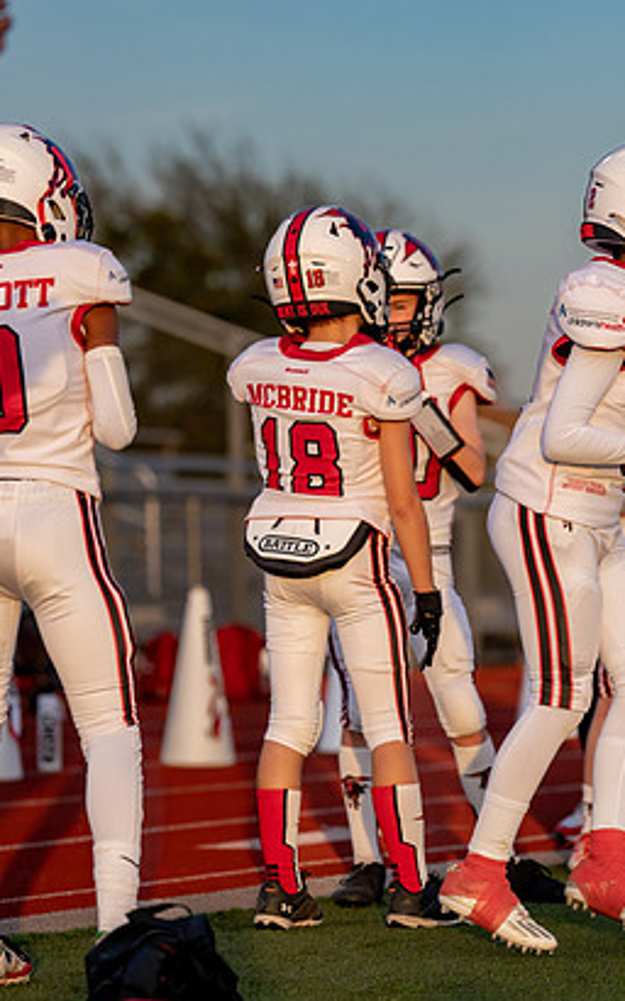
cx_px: 488
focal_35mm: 193
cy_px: 503
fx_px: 5264
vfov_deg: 10.9
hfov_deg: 6.8
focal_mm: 125
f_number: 2.8
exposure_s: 1/1600
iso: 200
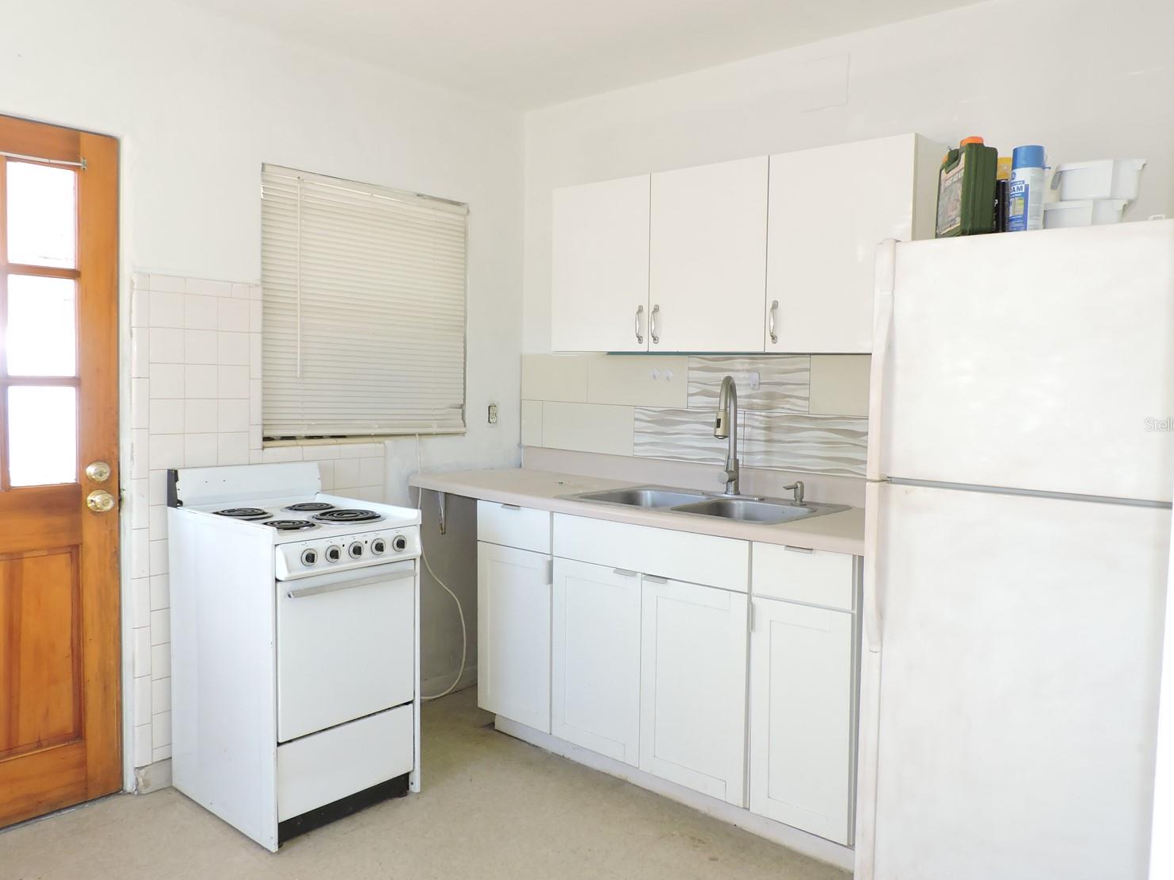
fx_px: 882
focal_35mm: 26
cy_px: 424
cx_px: 584
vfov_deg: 53.1
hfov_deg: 67.3
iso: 280
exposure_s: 1/40
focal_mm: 4.3
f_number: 3
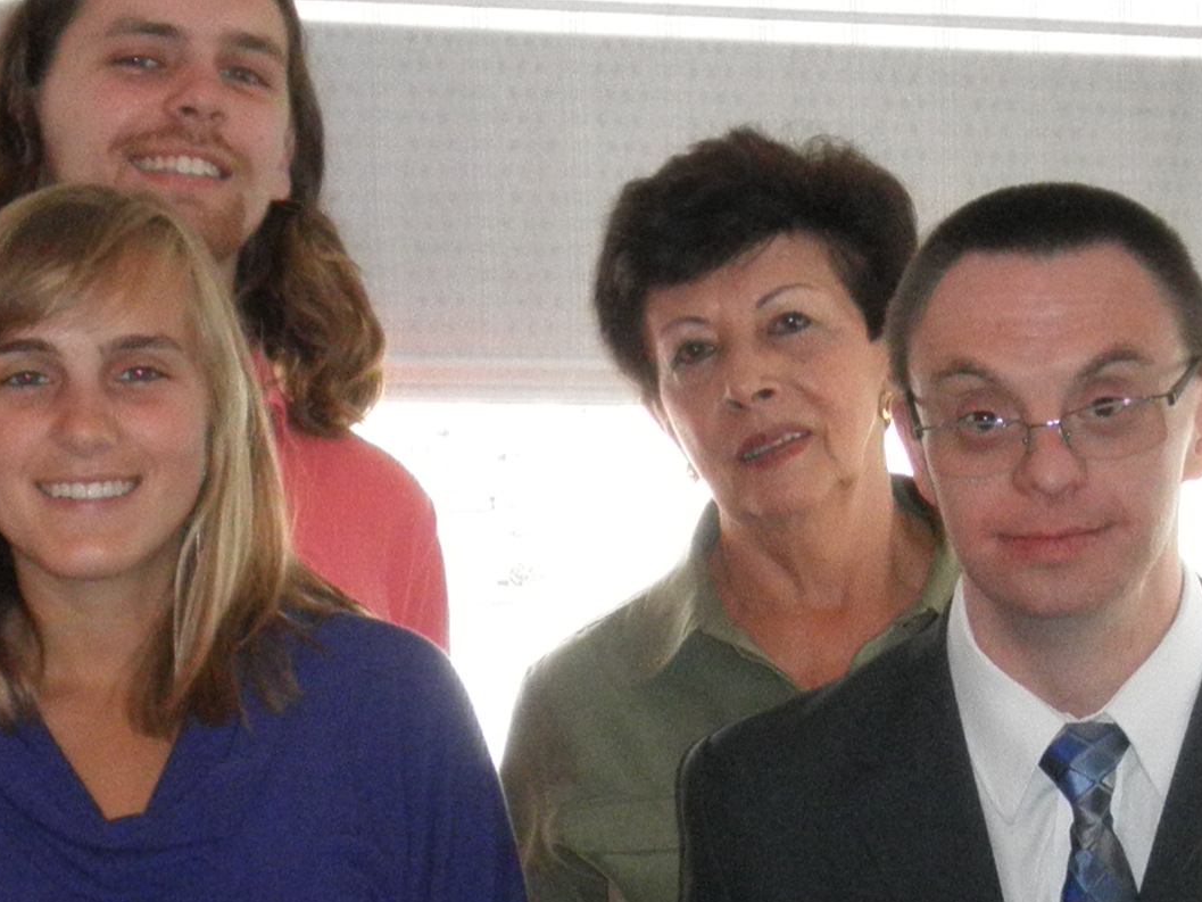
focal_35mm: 142
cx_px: 886
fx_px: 4931
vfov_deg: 10.4
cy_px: 754
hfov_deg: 13.9
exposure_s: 1/60
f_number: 3.2
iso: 200
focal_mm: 6.1
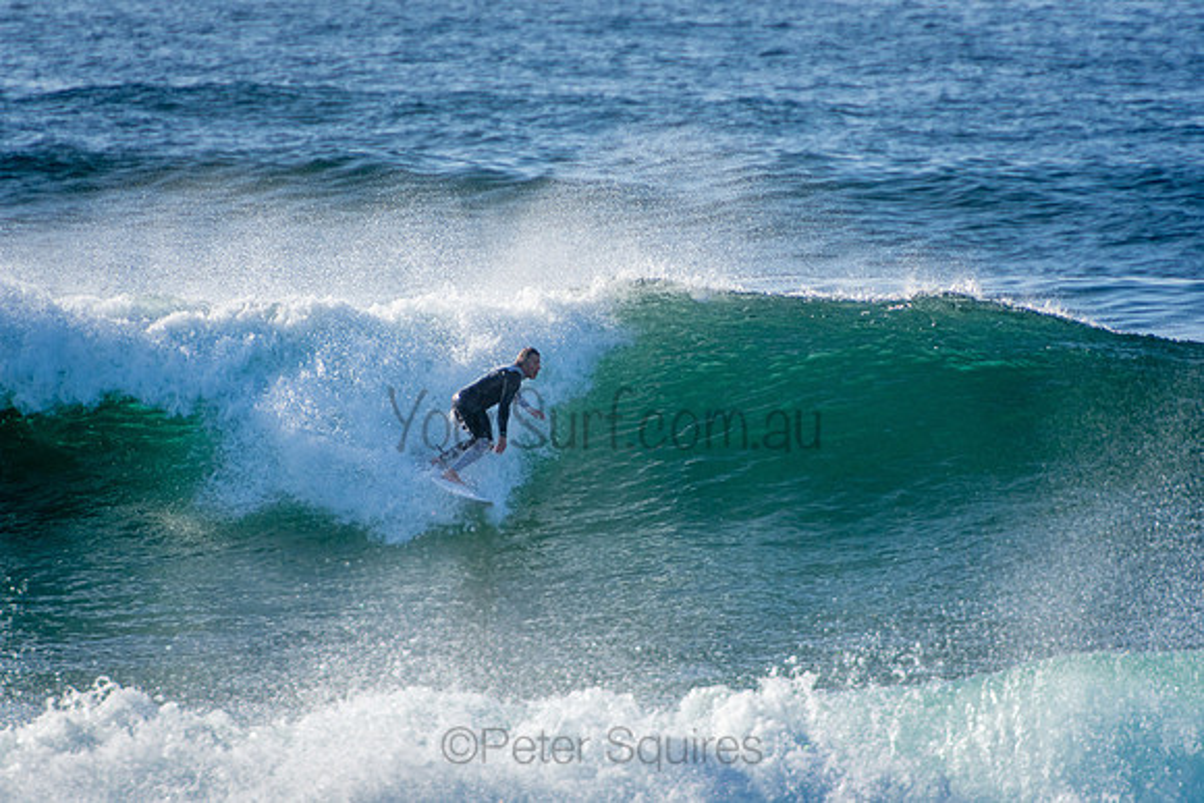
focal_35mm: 600
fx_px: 20070
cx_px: 602
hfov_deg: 3.4
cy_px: 402
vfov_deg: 2.3
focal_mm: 400
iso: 250
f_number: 5.6
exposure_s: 1/2000
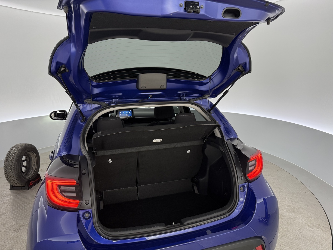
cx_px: 166
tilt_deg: -11.9
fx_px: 231
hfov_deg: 71.6
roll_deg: +1.0
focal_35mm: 24
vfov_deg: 56.8
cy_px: 125
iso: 200
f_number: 1.78
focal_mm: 6.76
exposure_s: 1/100
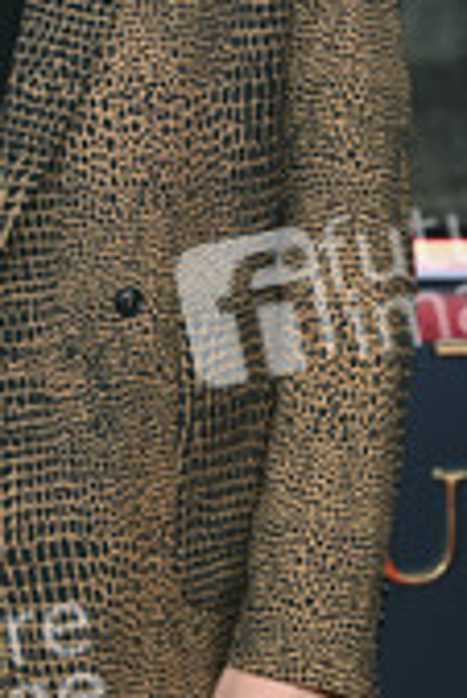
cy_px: 83
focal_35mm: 177
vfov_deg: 11.5
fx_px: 3437
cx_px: 12
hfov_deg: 7.7
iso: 640
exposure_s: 1/125
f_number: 5.6
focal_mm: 75
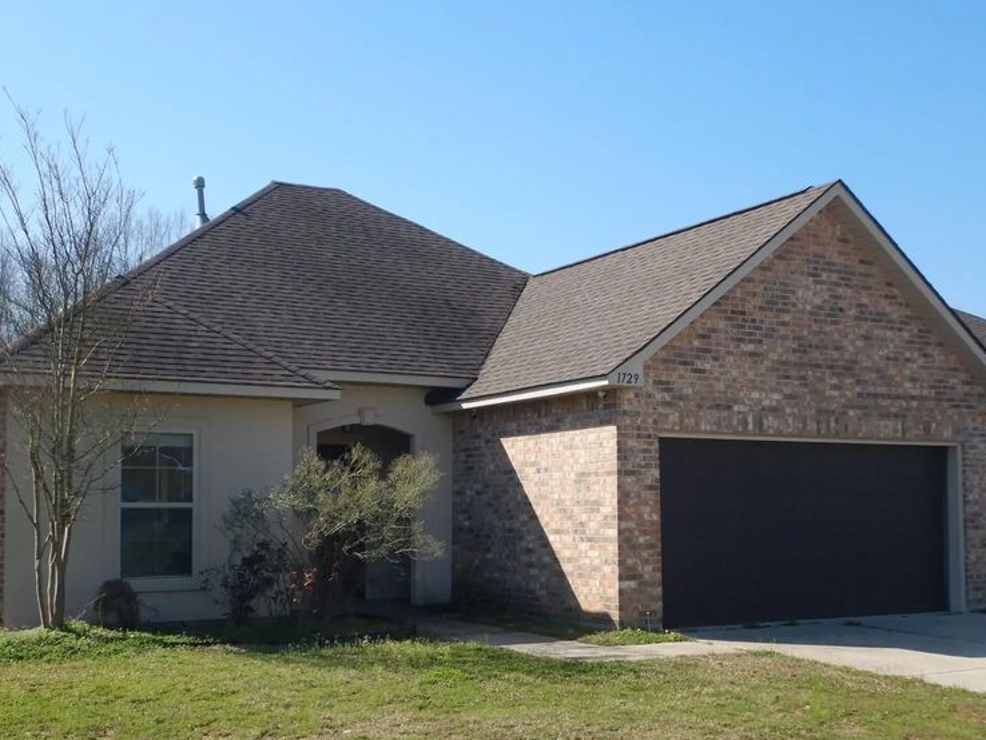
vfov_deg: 33.5
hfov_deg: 43.8
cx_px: 493
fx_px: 1225
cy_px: 454
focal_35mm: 43
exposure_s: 1/800
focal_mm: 5.6
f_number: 4.2
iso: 125
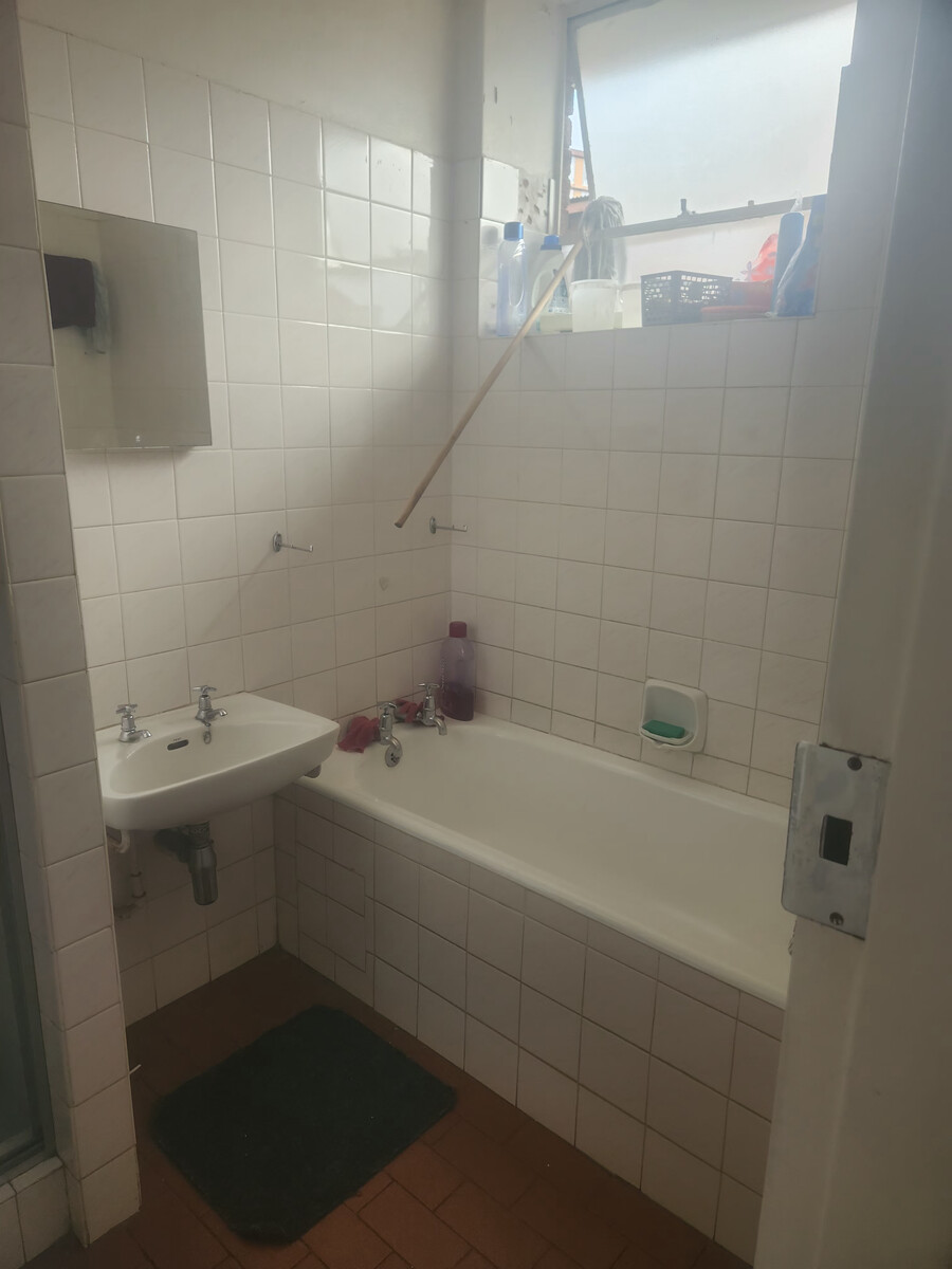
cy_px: 634
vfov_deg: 73.9
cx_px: 476
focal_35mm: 23
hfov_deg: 58.9
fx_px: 843
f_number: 1.8
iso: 100
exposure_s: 1/180
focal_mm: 5.4
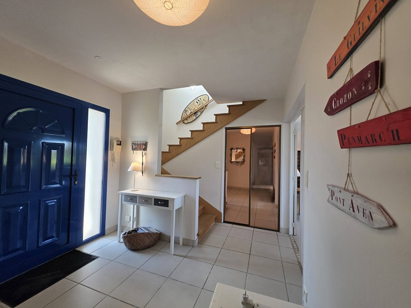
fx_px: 154
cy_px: 154
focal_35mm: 13
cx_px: 206
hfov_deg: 106.2
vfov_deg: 89.9
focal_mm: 2.2
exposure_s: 1/100
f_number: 1.9
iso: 80
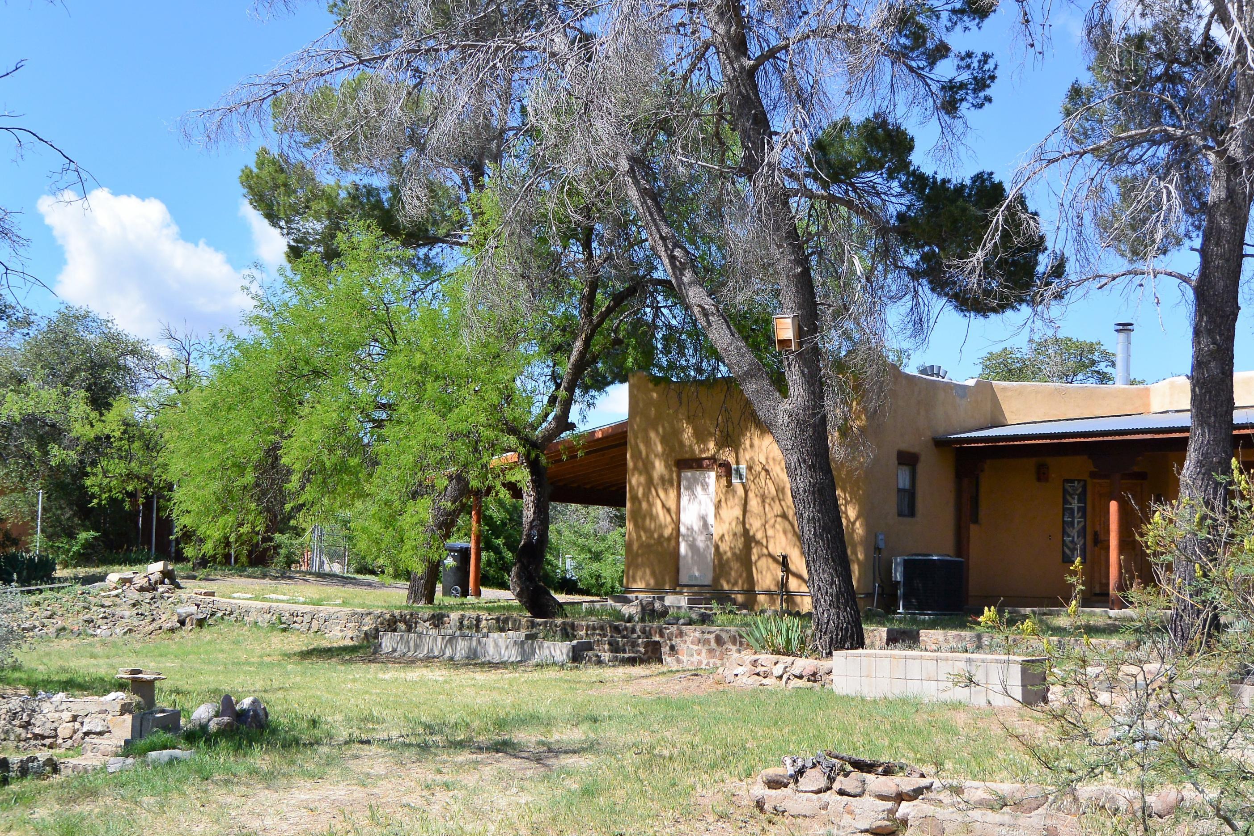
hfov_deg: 42.7
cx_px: 635
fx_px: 1602
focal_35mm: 46
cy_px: 440
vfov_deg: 29.2
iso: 160
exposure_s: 1/800
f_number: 5
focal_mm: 16.1
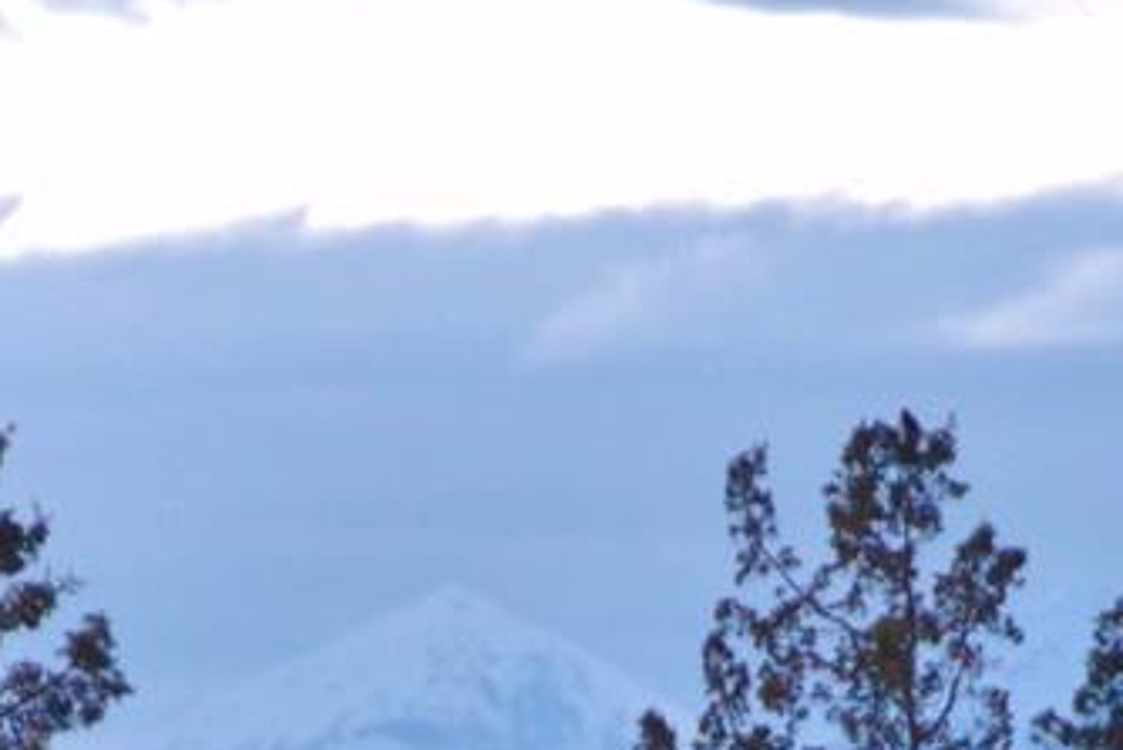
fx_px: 35731
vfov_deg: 1.2
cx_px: 582
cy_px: 1058
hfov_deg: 1.8
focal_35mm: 1145
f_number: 5.6
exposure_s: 1/640
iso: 200
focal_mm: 170
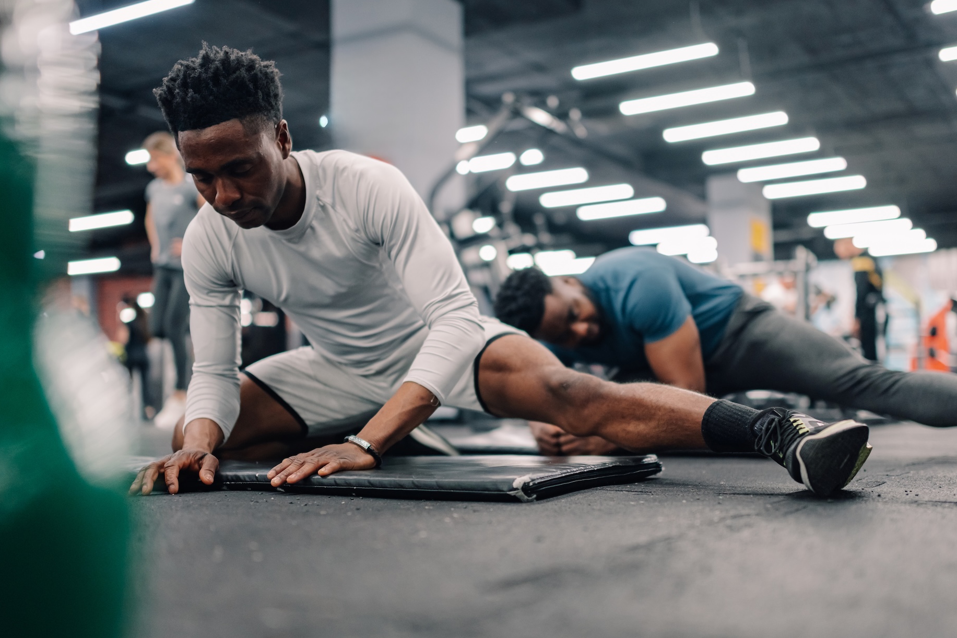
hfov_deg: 47.4
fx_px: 1090
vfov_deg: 32.6
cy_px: 346
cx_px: 522
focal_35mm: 41
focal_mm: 35
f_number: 1.4
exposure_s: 1/500
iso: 800
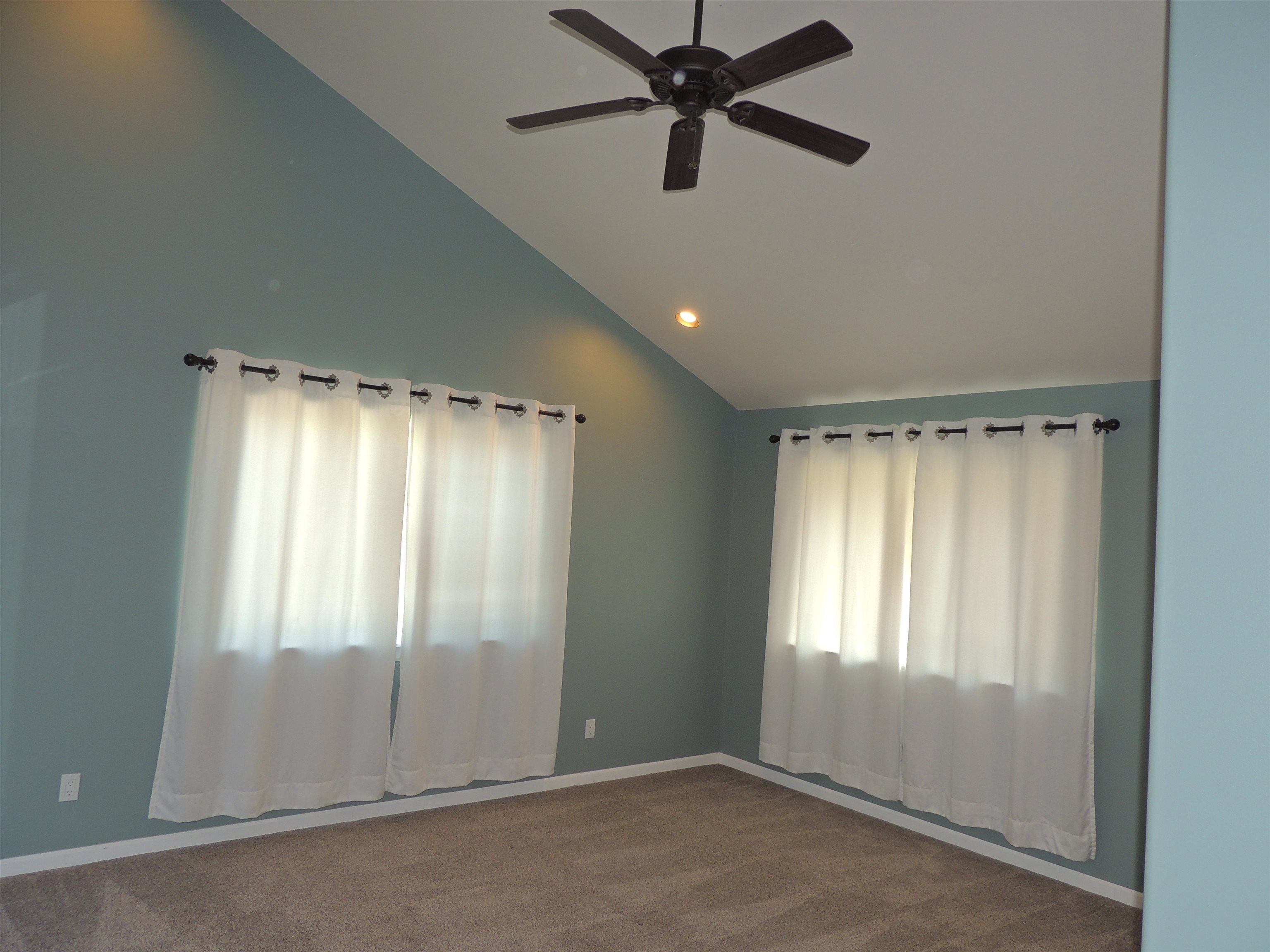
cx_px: 635
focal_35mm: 24
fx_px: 881
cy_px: 476
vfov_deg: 56.8
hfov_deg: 71.6
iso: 140
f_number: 3
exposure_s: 1/40
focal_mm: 4.3
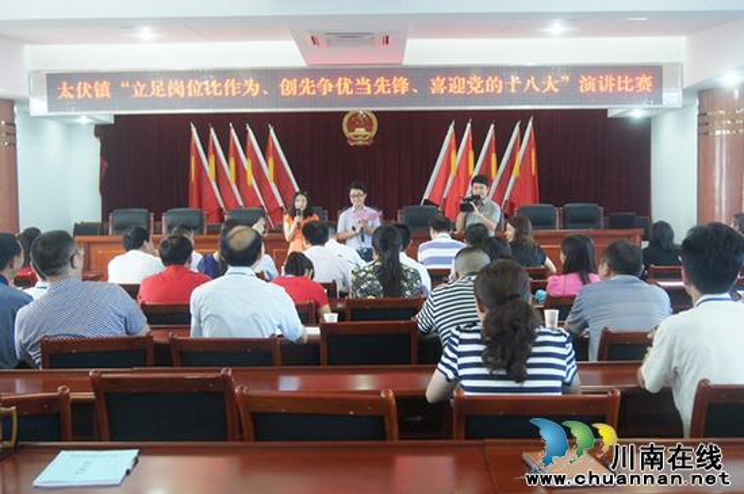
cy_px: 247
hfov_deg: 46.5
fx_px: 867
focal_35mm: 42
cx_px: 372
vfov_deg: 31.8
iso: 1600
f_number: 4.5
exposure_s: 1/40
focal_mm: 28
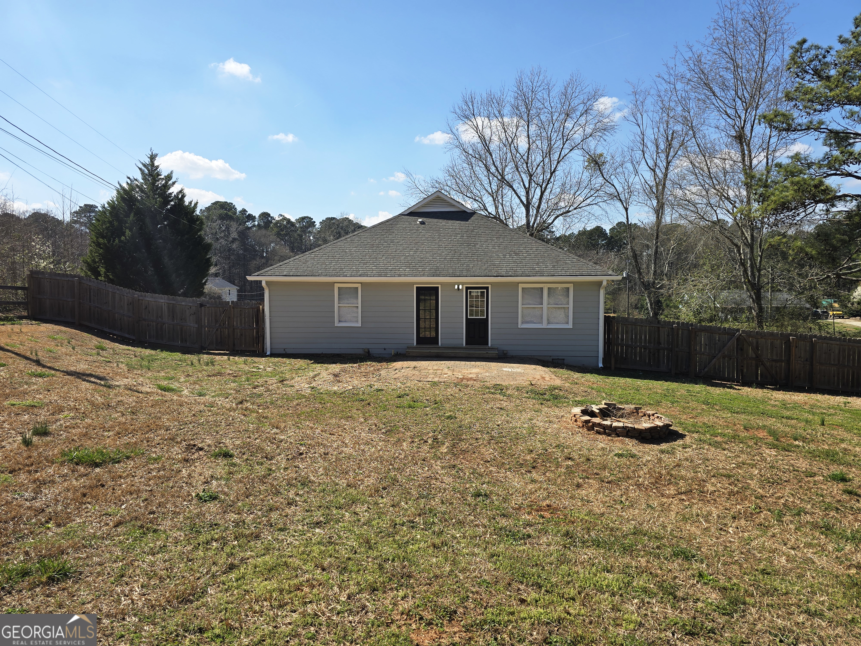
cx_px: 430
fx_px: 572
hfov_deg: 73.9
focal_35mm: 23
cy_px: 323
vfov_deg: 58.9
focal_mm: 6.3
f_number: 1.7
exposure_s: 1/932
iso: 12
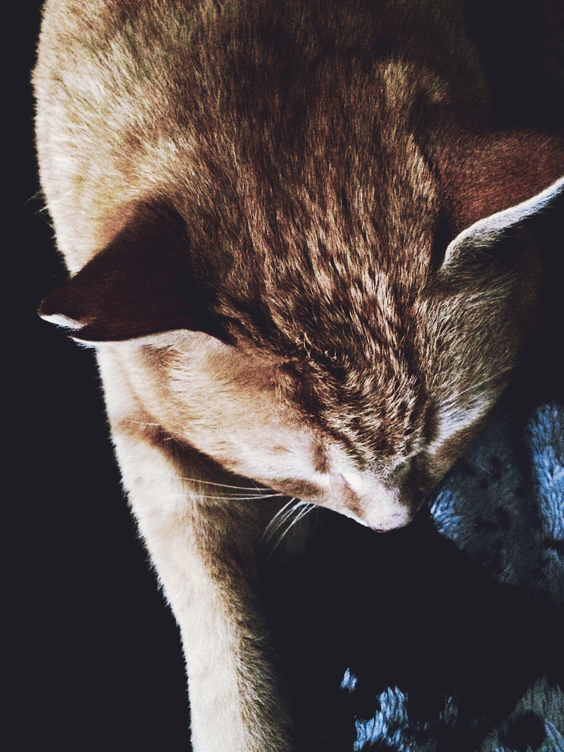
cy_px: 411
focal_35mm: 35
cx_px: 300
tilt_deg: -77.0
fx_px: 761
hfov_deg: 40.7
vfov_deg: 52.6
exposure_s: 1/17
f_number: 2.2
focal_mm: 4.15
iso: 1600
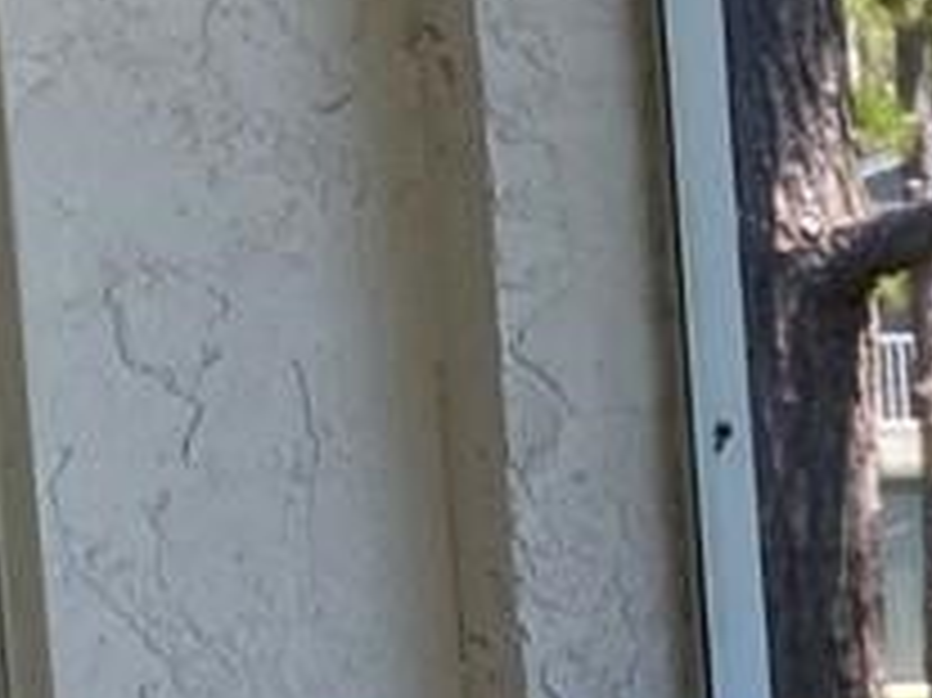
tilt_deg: -8.5
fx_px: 5409
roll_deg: +0.4
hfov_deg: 8.7
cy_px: 1081
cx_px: 2476
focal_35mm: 201
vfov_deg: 7.3
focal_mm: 4.25
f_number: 1.8
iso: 32
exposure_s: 1/597
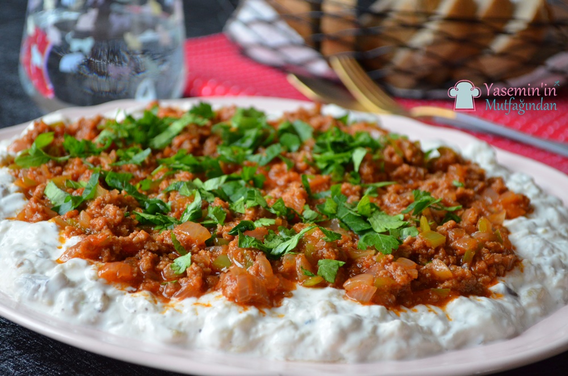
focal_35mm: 82
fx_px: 1299
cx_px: 284
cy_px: 188
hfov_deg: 24.7
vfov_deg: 16.5
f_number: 5.6
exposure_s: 1/40
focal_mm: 55
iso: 1600
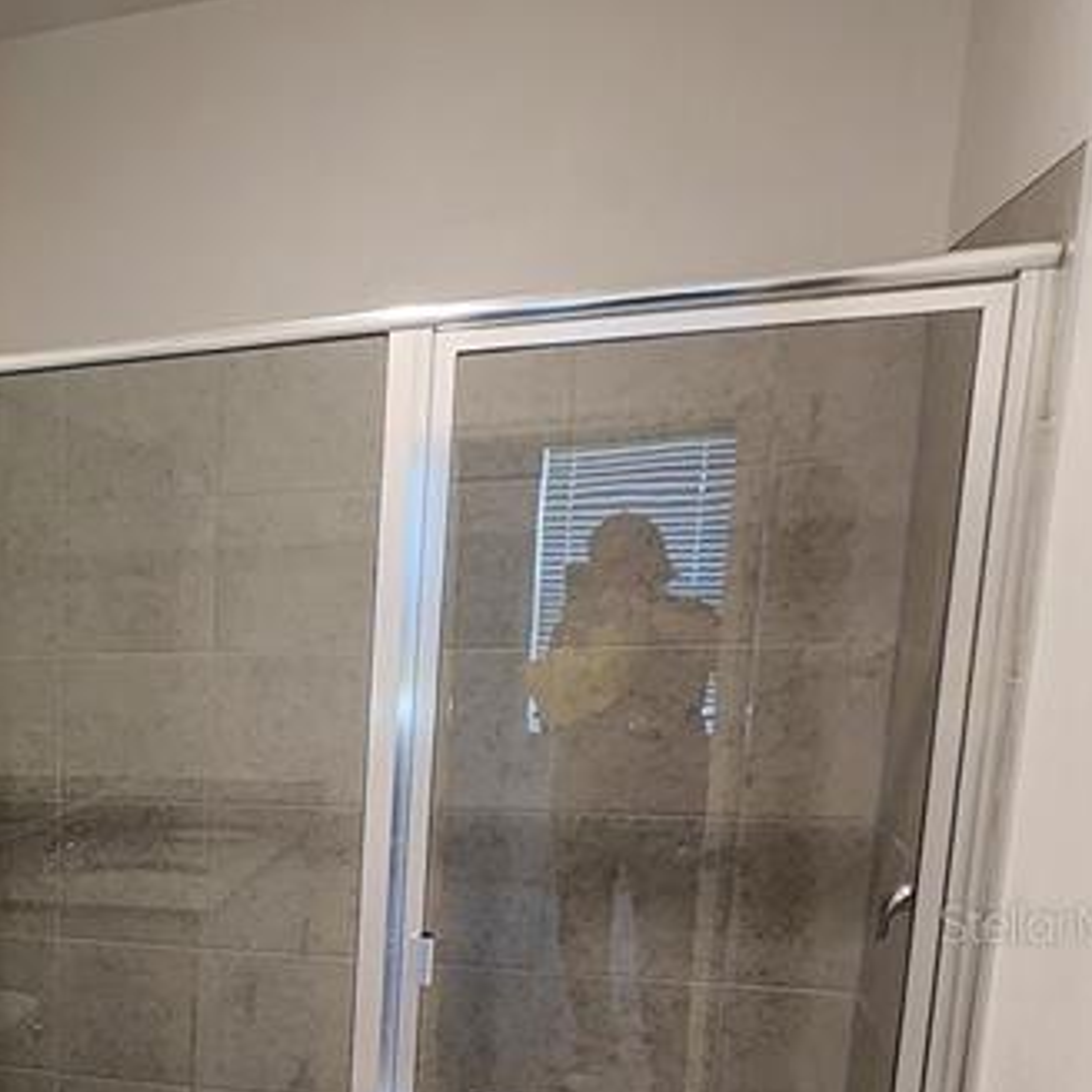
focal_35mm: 42
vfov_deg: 38.1
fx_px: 1499
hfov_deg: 31.2
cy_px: 922
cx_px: -323
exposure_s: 1/60
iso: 250
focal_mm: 2.2
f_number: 2.2
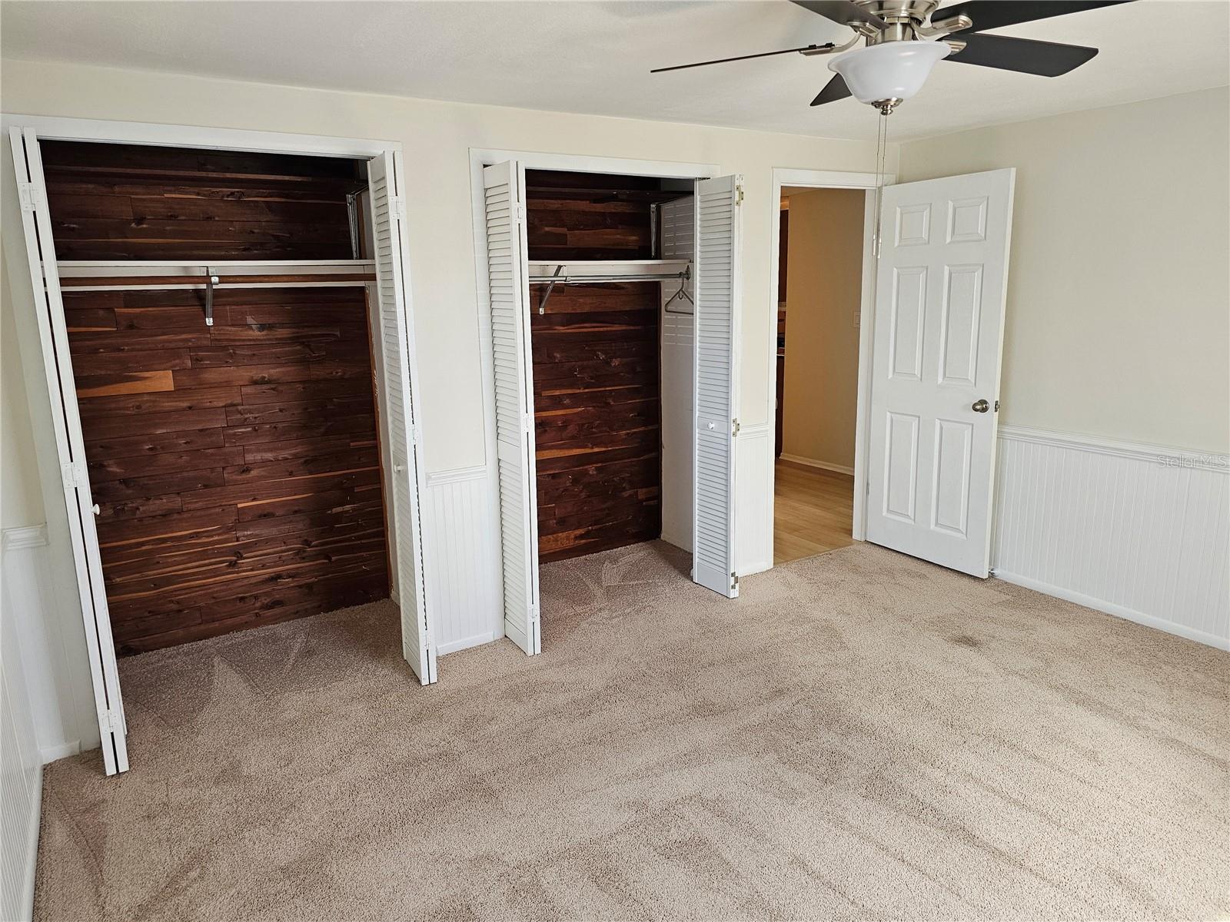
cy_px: 461
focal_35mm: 23
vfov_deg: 58.9
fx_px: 817
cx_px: 615
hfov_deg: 73.9
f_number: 1.7
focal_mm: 6.3
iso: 250
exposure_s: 1/120
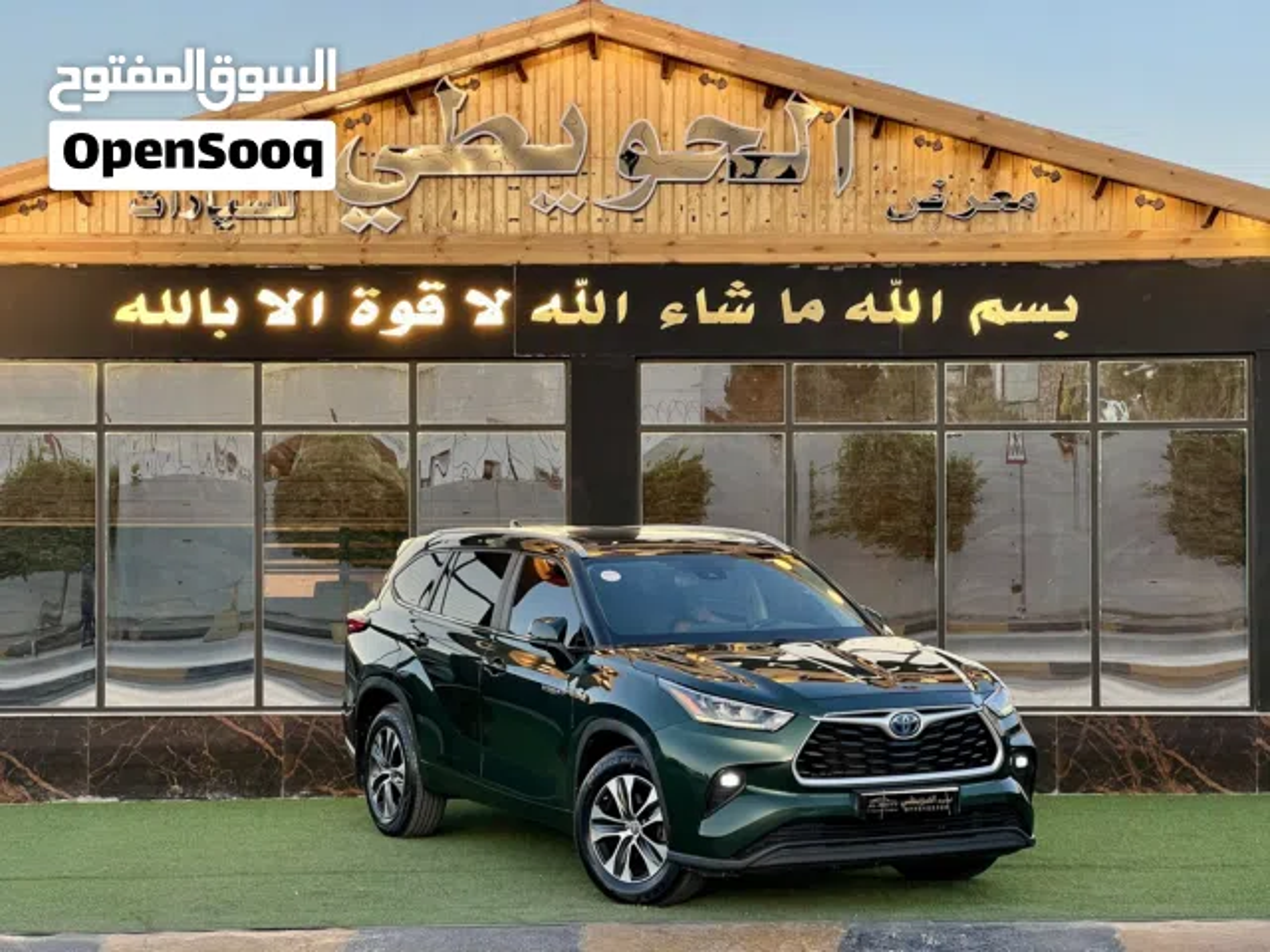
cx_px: 635
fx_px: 2825
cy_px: 476
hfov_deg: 25.3
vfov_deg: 19.1
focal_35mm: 77
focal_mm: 9
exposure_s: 1/117
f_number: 2.8
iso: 32
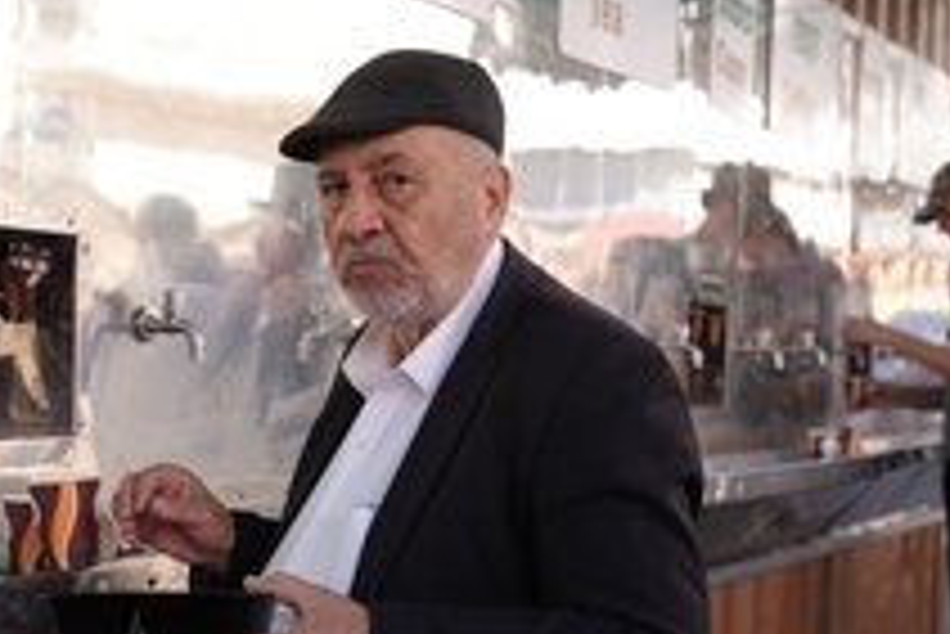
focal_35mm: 76
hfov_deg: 26.4
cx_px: 279
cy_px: 443
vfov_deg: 17.9
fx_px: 2007
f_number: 4
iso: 80
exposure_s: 1/160
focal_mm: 40
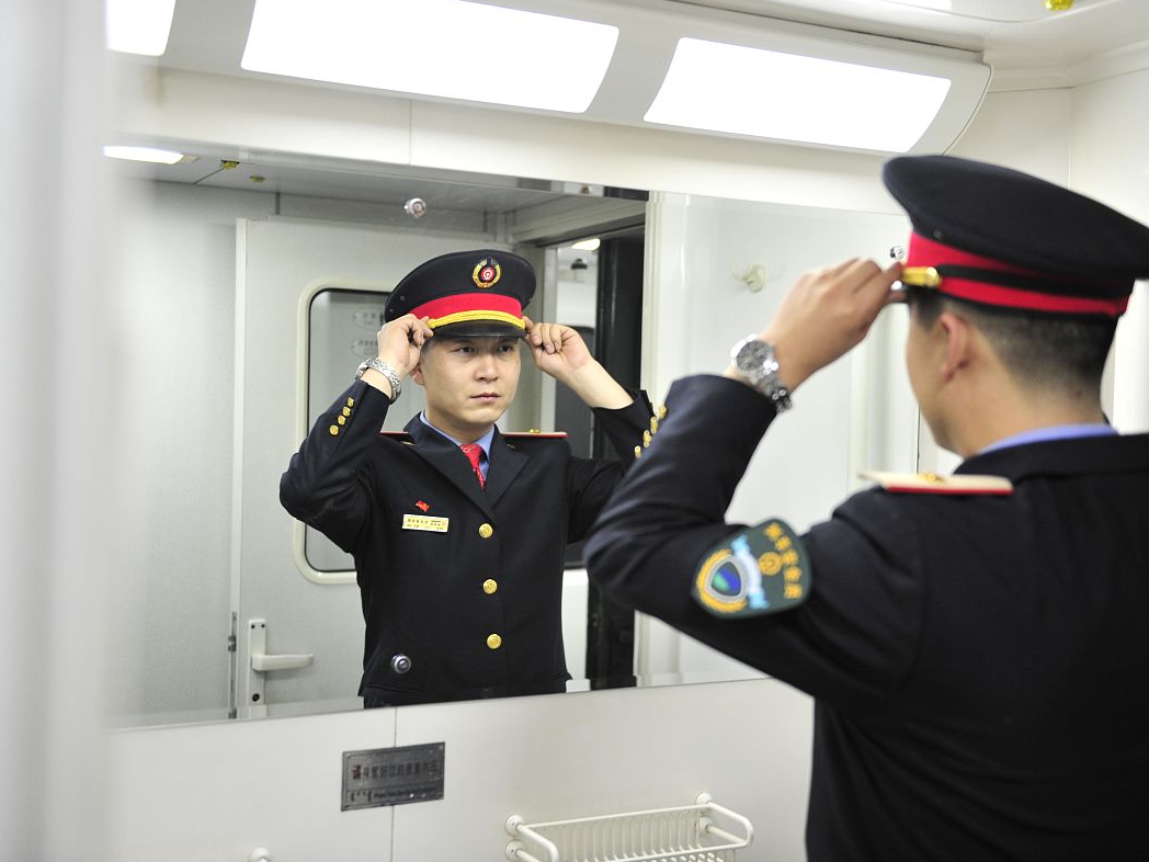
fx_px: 1460
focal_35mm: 44
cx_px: 584
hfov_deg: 42.9
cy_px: 426
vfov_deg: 32.9
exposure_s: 1/25
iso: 1000
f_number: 2.8
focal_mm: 40
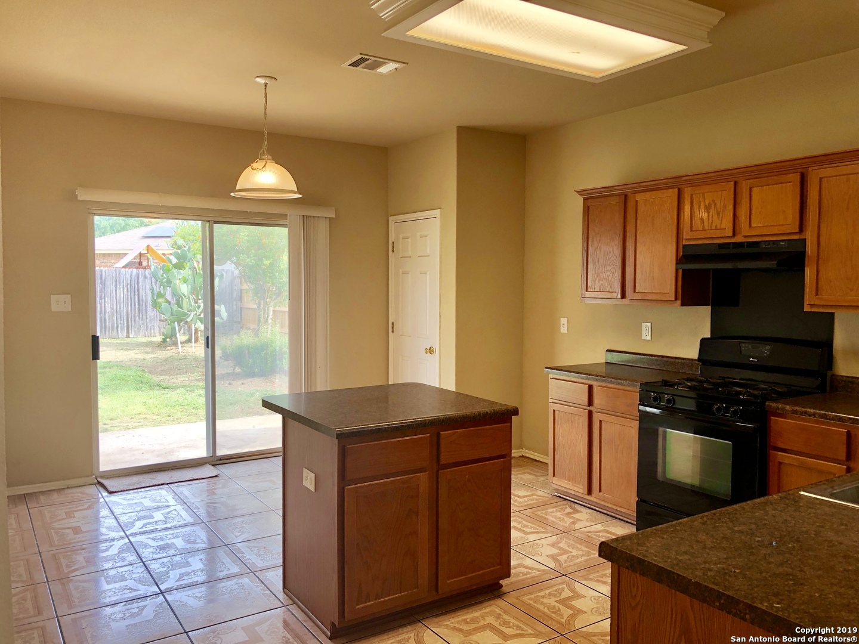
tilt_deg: -3.0
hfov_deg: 63.4
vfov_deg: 49.7
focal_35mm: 28
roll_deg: +0.0
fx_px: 695
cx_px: 430
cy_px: 322
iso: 50
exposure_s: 1/120
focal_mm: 4
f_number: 1.8
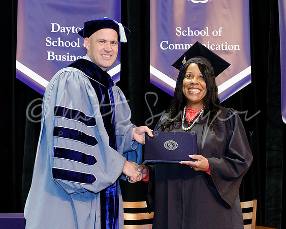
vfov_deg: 22.5
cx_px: 145
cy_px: 140
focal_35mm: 68
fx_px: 573
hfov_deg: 28.0
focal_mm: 27.4
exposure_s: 1/125
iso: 1600
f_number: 4
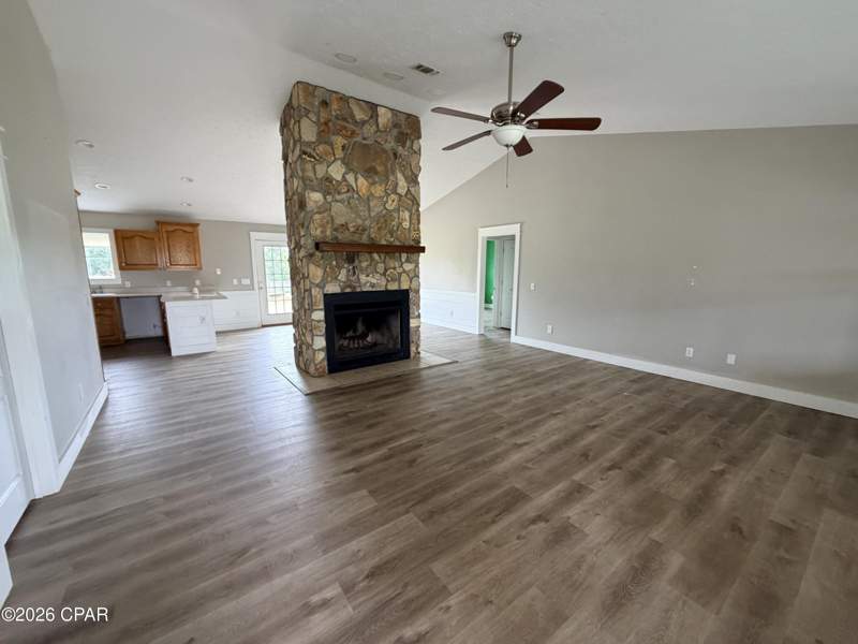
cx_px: 429
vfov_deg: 85.7
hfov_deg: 102.1
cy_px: 322
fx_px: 347
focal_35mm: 14
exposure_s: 1/121
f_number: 2.2
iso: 320
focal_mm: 2.22
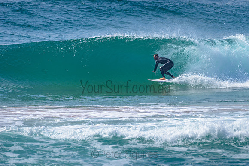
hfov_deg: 3.4
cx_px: 153
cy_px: 64
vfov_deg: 2.2
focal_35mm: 613
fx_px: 4238
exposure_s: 1/2000
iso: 110
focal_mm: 500
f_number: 5.6
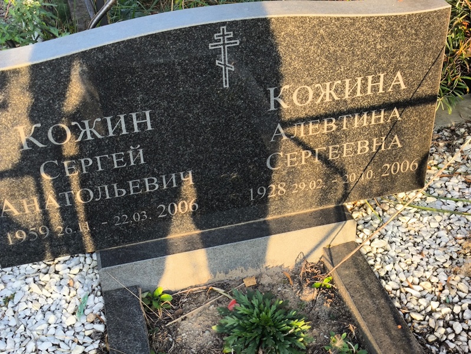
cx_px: 236
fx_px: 681
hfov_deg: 38.2
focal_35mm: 50
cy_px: 177
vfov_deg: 29.1
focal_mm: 4.71
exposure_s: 1/139
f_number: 1.7
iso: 50
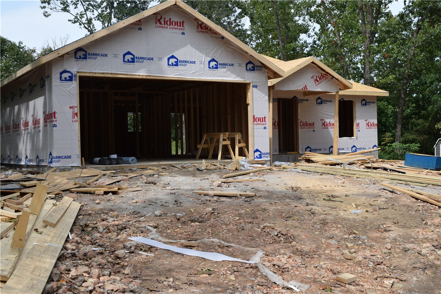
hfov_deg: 43.6
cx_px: 220
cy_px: 147
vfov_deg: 29.9
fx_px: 551
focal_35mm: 45
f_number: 9
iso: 200
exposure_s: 1/320
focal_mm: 30
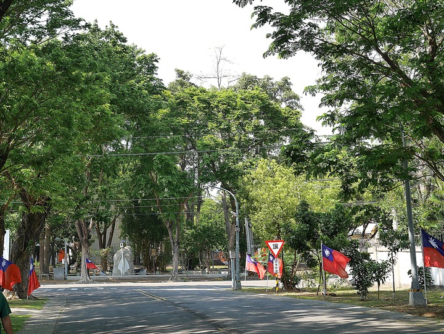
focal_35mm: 76
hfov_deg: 25.6
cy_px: 167
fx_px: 975
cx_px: 222
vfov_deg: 19.4
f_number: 8
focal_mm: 38
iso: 125
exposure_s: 1/125
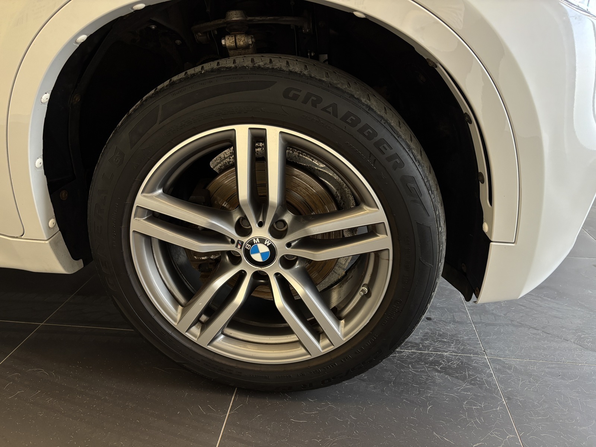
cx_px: 298
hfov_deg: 67.3
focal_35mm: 26
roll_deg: +0.1
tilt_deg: -22.8
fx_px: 448
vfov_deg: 53.1
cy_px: 224
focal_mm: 5.96
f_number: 1.6
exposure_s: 1/105
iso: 125
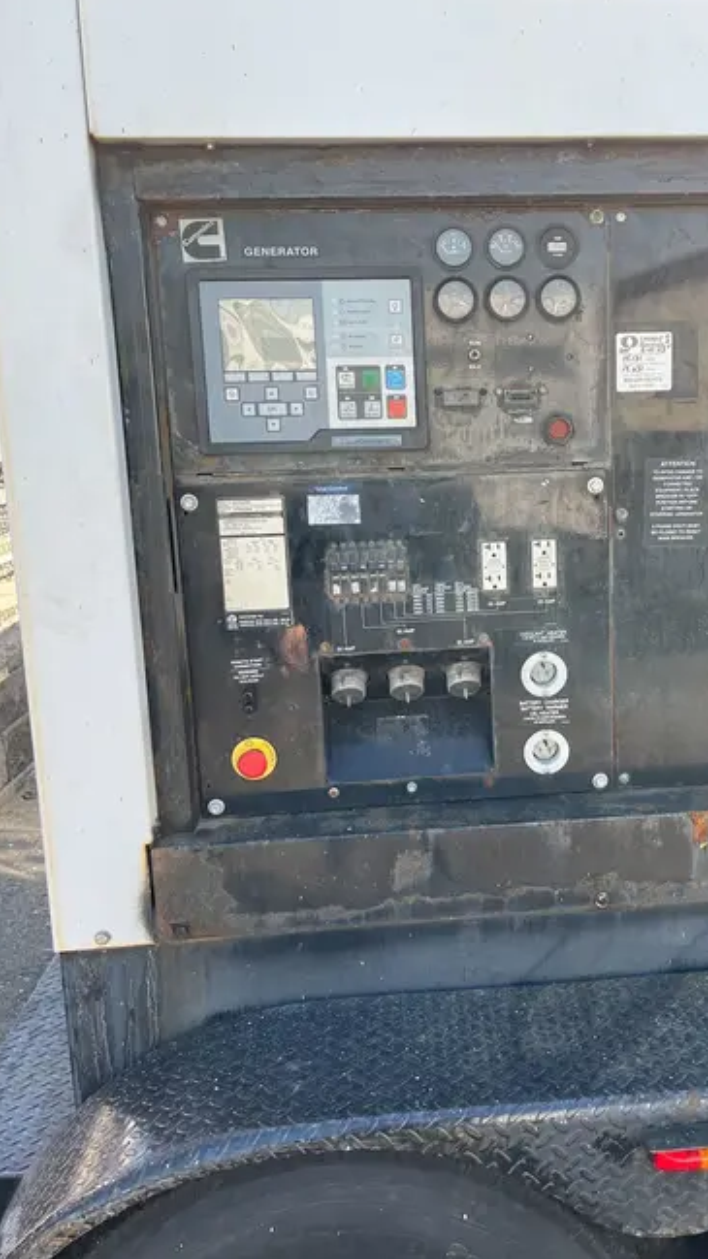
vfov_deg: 61.0
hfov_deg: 36.1
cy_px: 606
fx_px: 1068
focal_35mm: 32
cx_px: 500
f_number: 1.6
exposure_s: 1/473
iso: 50
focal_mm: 5.1
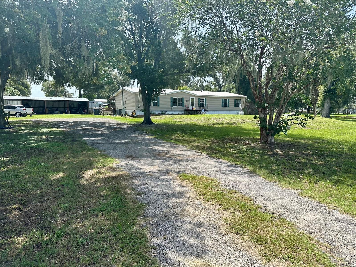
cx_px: 178
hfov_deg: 71.6
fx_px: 247
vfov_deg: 56.8
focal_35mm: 24
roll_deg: -0.6
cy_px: 134
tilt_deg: -5.4
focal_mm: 6.86
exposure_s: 1/2203
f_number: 1.78
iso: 80
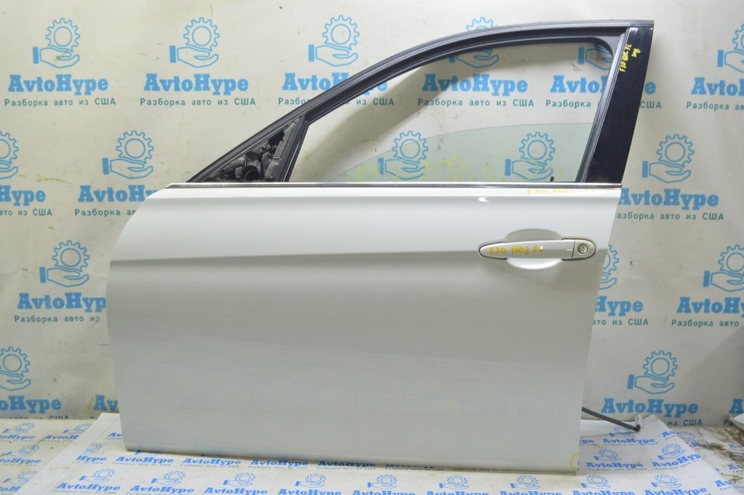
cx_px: 372
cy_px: 248
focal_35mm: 32
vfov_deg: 41.6
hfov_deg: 59.5
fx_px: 650
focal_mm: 21
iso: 400
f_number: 5.6
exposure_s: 1/20
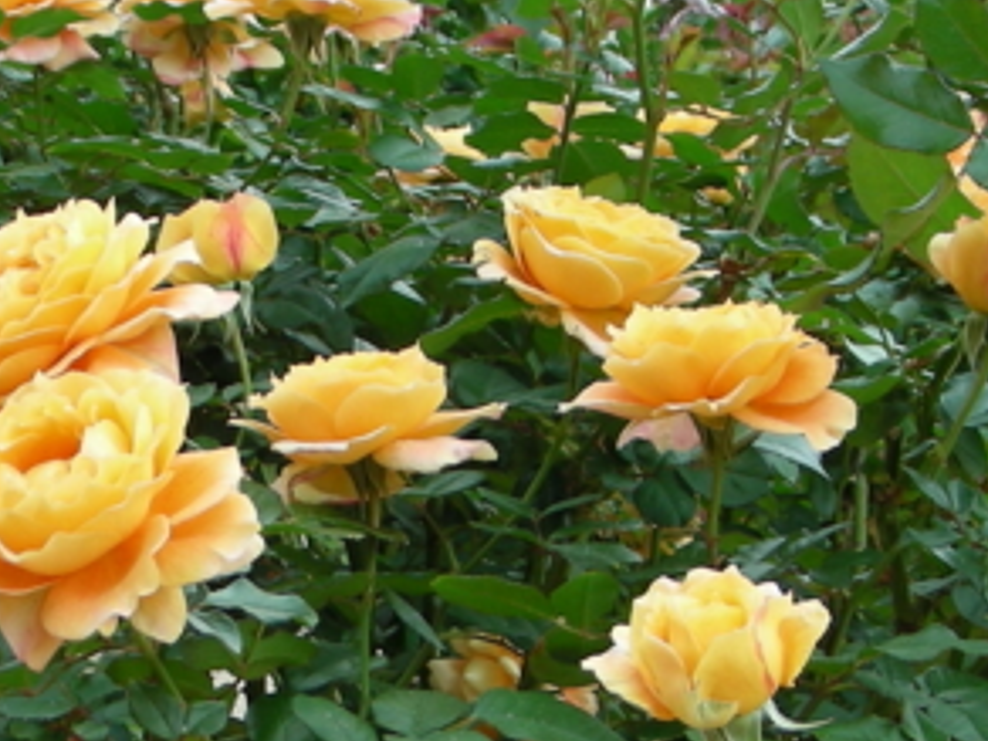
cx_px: 247
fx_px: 2968
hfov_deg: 18.8
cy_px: 646
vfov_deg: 14.1
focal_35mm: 104
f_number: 3.5
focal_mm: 6.3
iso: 50
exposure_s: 1/117
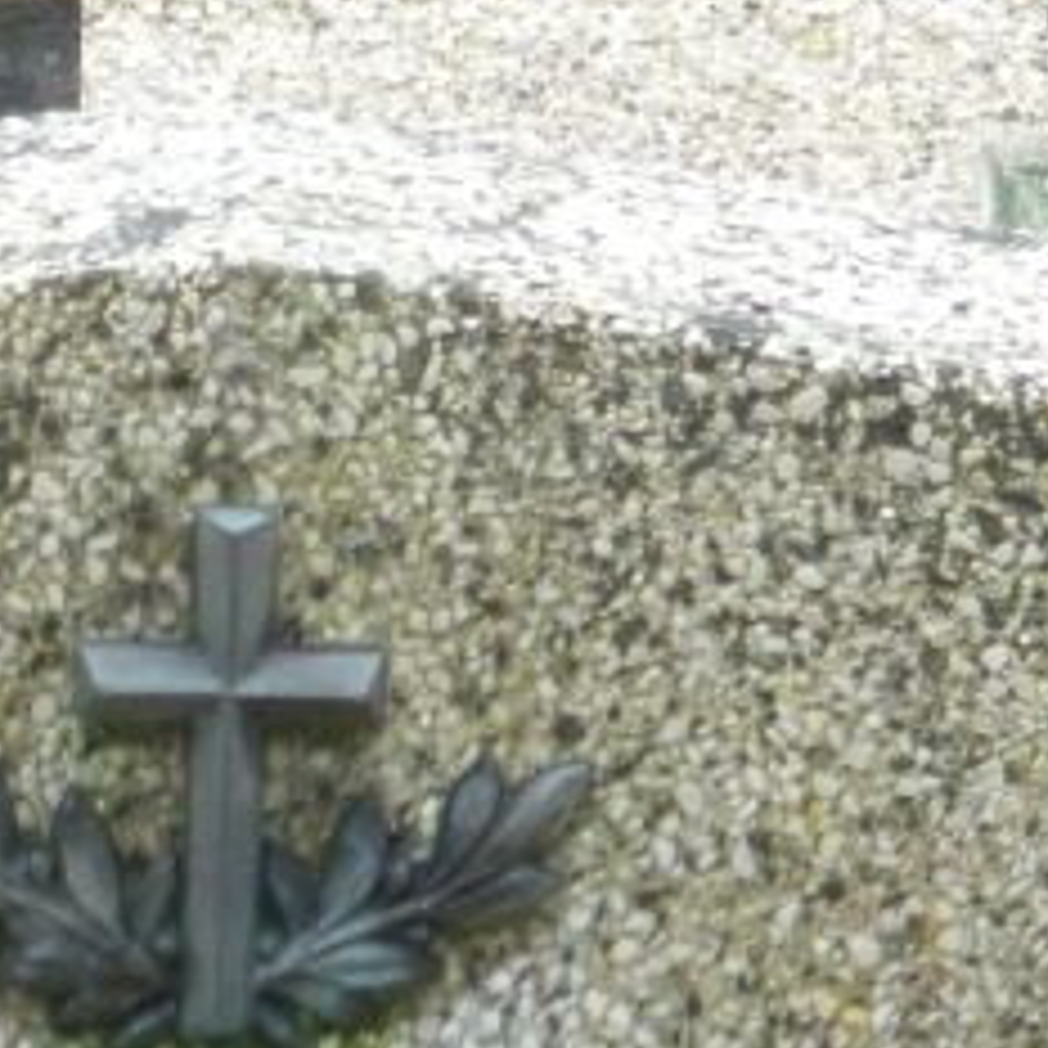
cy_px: 1977
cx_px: 31
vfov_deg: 5.7
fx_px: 10378
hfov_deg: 5.8
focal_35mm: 303
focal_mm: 13.3
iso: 500
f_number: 5
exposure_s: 1/250
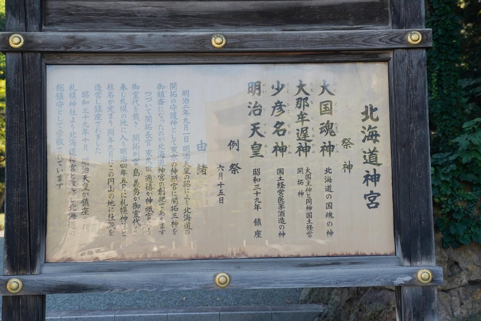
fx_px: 681
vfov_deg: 26.5
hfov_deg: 38.9
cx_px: 240
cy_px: 160
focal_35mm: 51
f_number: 4
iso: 200
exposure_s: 1/160
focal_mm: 51
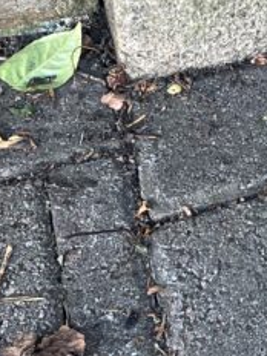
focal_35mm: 115
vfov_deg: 16.6
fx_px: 1183
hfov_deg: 12.5
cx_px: 354
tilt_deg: -39.5
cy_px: -26
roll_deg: -1.9
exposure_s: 1/121
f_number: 1.6
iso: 80
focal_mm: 5.1
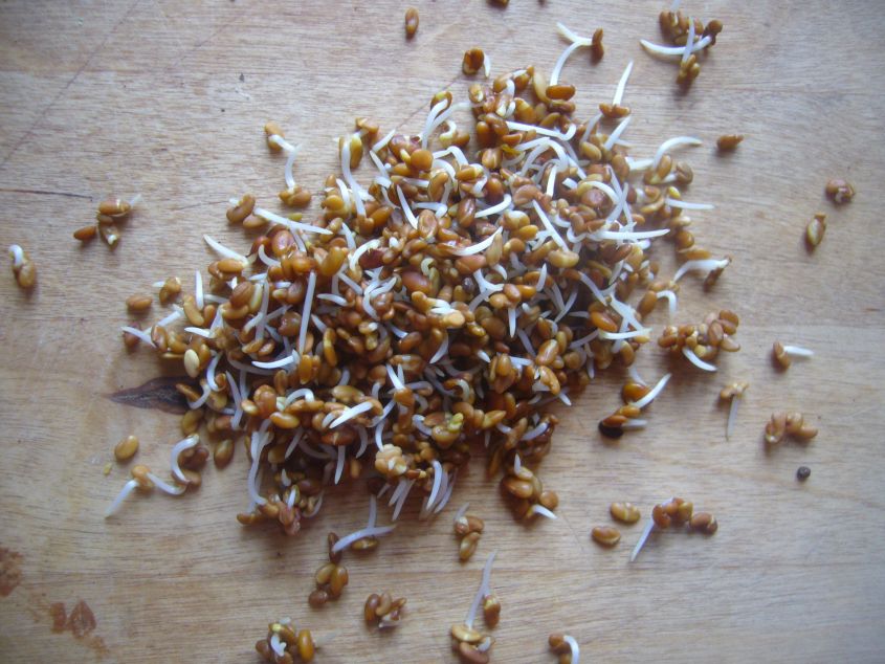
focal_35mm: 35
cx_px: 442
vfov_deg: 40.7
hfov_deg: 52.6
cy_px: 332
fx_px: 895
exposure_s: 1/30
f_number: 2.8
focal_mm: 5.8
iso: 100
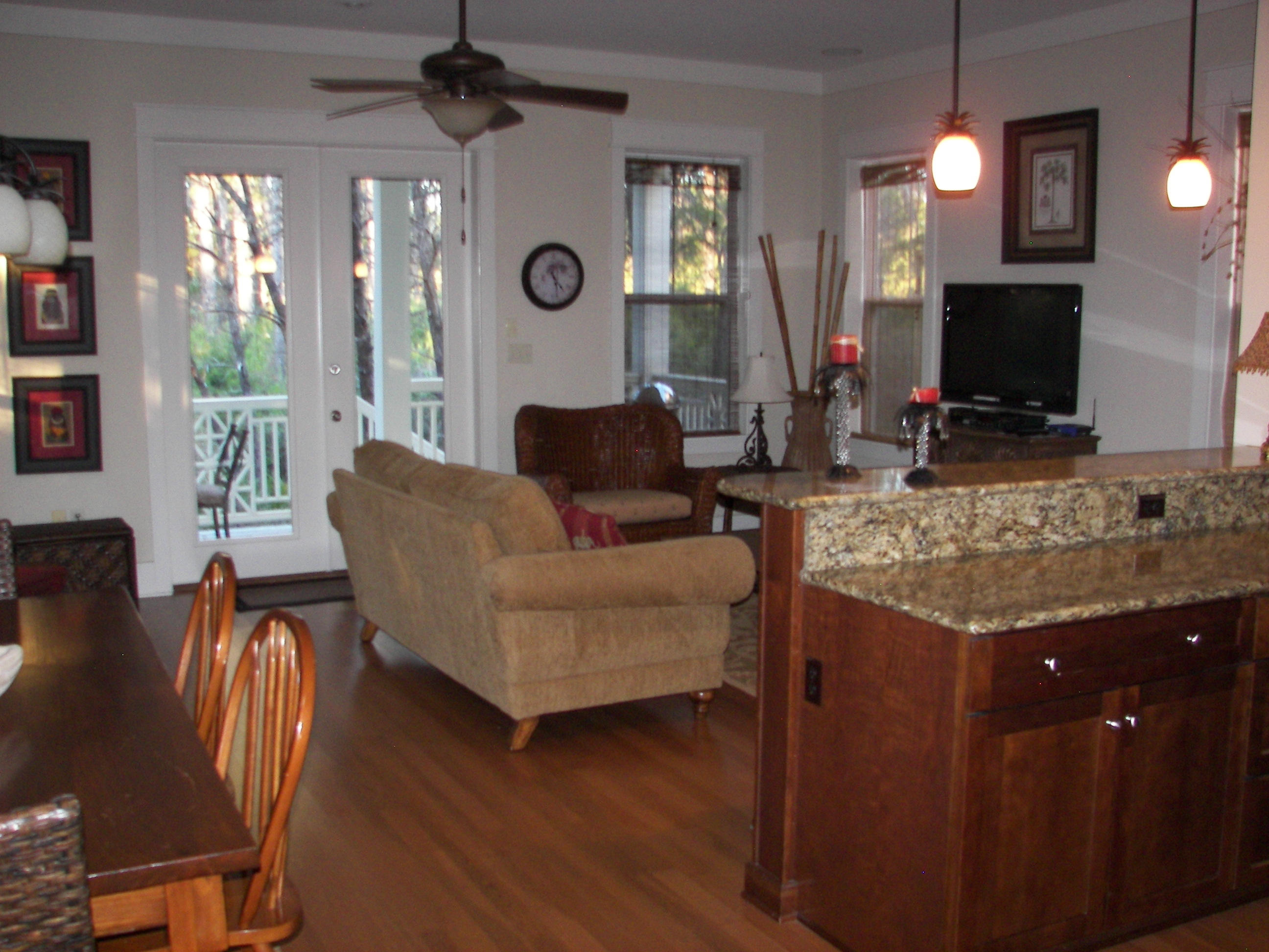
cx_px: 634
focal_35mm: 36
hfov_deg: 51.4
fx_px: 1320
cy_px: 476
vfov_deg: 39.7
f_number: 2.8
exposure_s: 1/30
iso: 160
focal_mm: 6
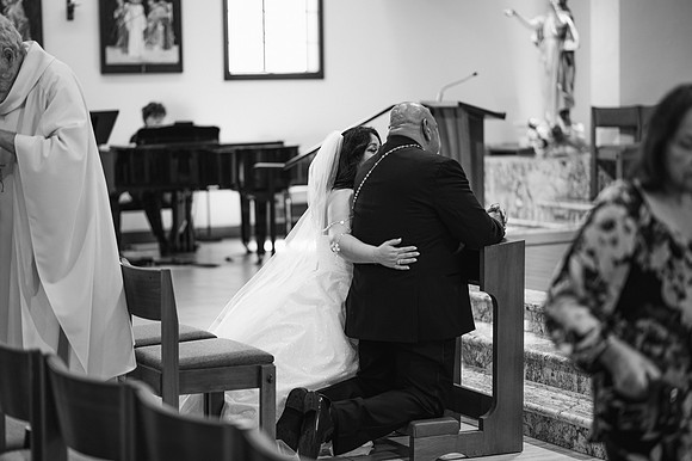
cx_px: 346
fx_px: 1633
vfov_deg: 16.1
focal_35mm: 85
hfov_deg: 23.9
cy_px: 230
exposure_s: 1/125
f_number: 1.8
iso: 320
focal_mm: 85
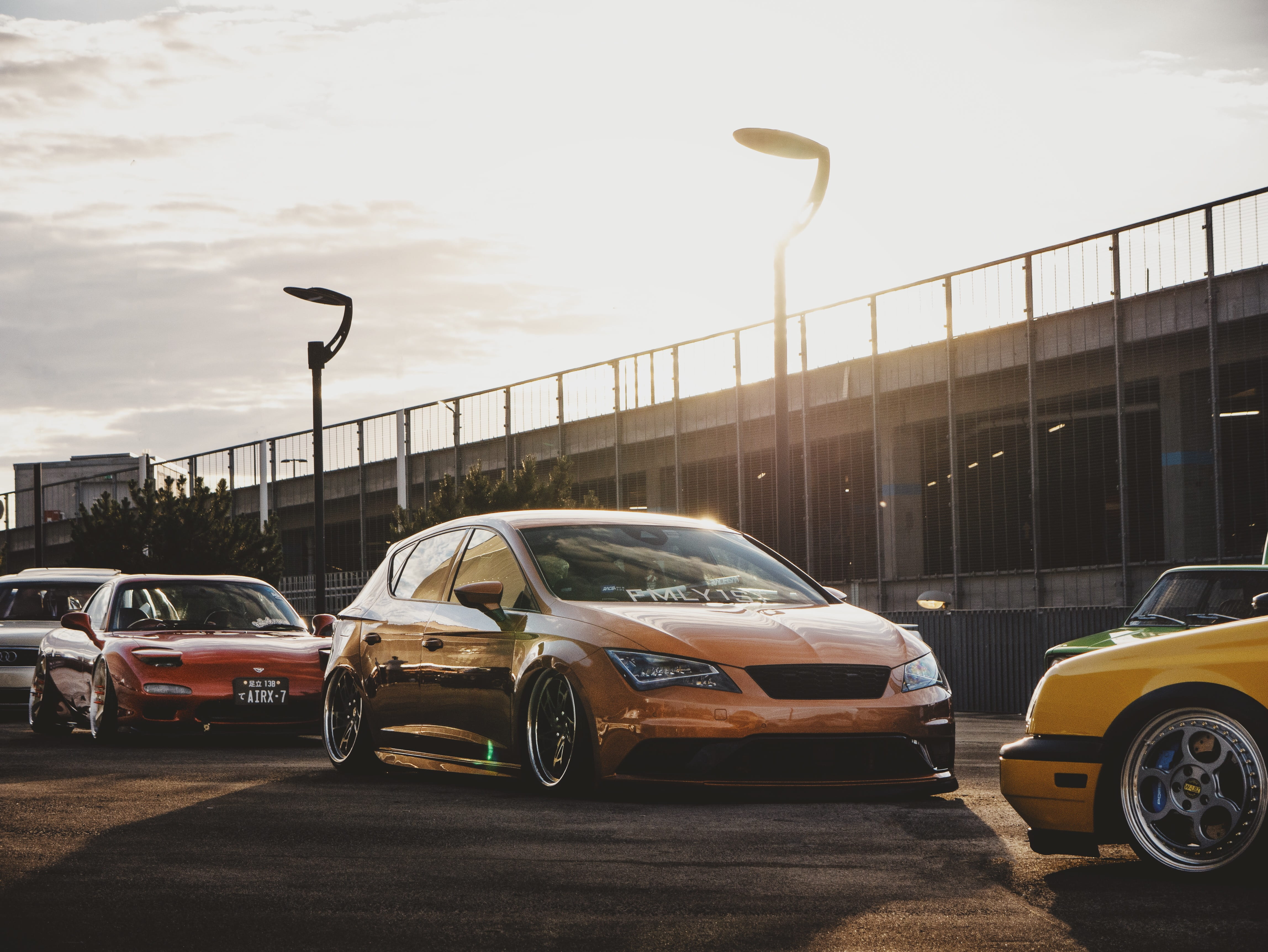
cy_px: 476
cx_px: 634
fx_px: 3298
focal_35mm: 90
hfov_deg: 21.8
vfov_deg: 16.4
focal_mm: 45
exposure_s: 1/250
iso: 400
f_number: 5.6
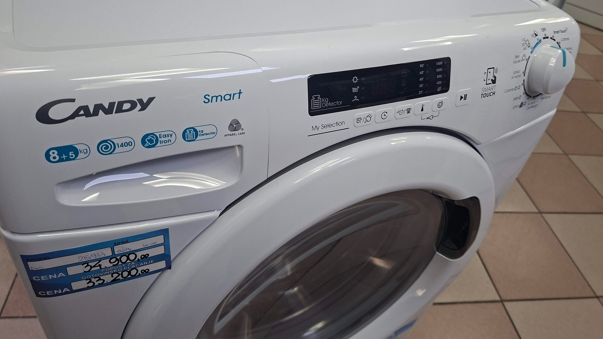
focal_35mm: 26
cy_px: 118
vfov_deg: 43.9
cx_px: 292
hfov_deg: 71.9
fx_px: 416
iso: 160
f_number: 1.8
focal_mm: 5.54
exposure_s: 1/100
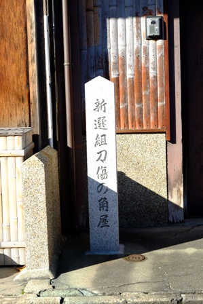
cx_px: 102
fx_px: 642
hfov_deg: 18.0
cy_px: 152
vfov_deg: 26.6
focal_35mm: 76
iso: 200
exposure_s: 1/170
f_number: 6.4
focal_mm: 50.5
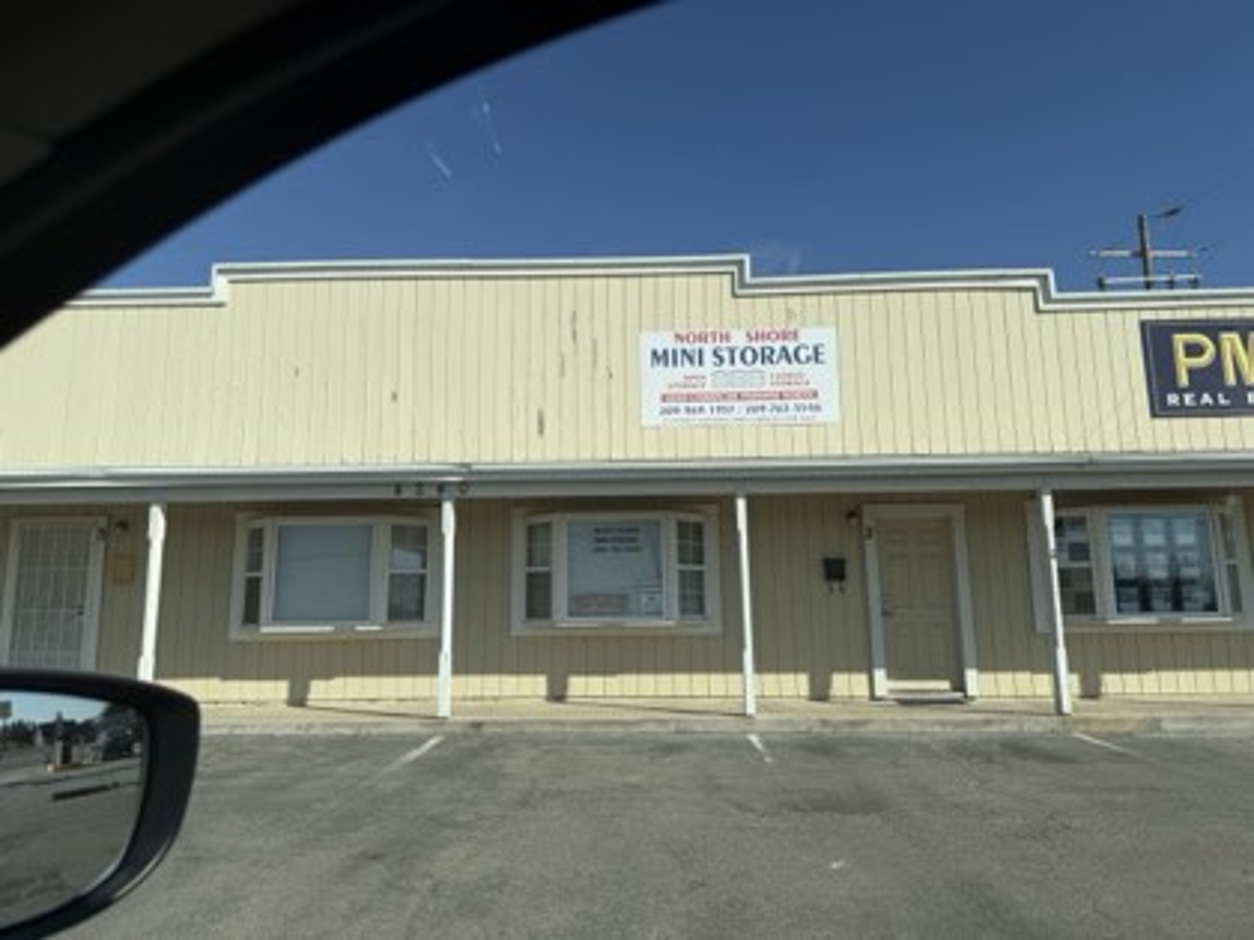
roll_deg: +0.2
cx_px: 627
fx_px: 869
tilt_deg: +10.8
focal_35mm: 24
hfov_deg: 71.6
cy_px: 470
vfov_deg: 56.8
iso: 80
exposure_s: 1/8130
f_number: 1.78
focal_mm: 6.76
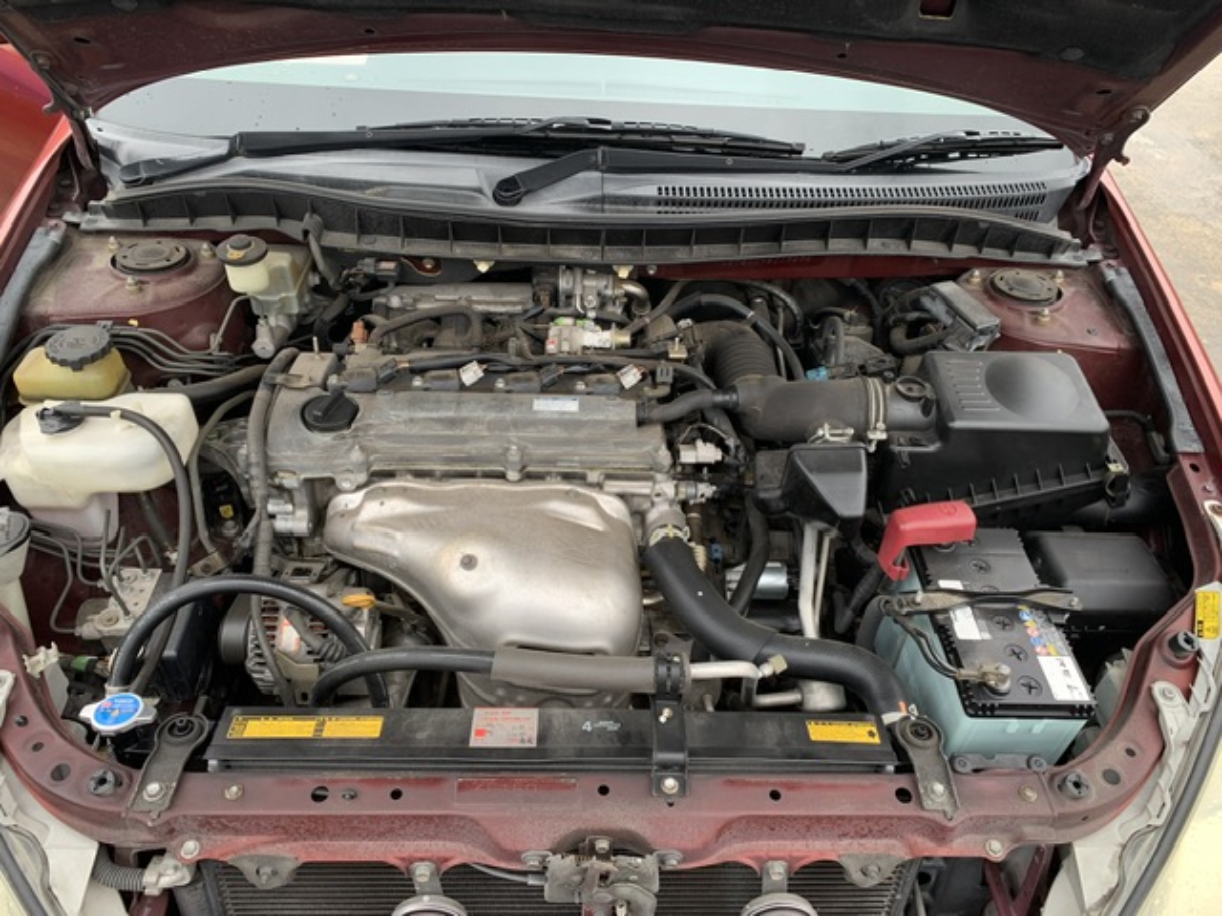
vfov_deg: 53.1
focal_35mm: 26
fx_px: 918
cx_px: 611
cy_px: 458
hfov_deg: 67.3
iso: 40
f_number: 1.8
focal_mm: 4.25
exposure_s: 1/122
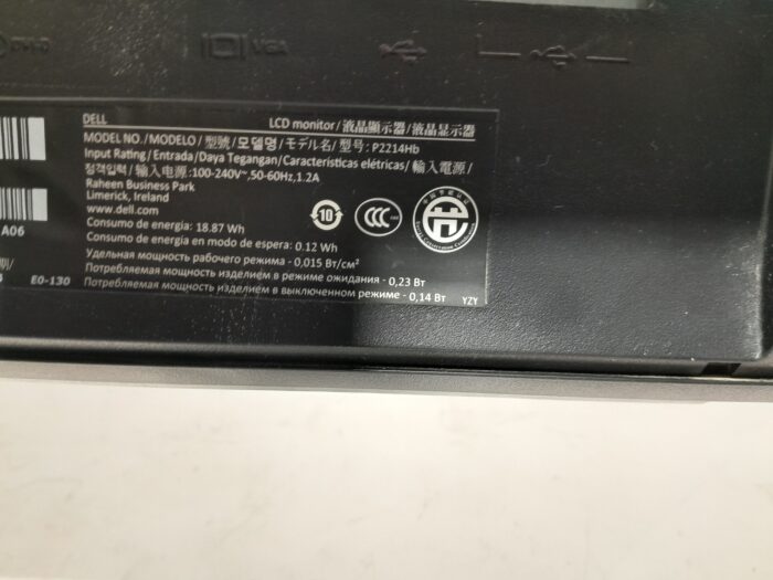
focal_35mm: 26
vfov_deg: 53.1
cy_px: 290
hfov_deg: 67.3
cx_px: 386
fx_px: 581
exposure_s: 1/50
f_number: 1.8
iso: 250
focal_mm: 3.98
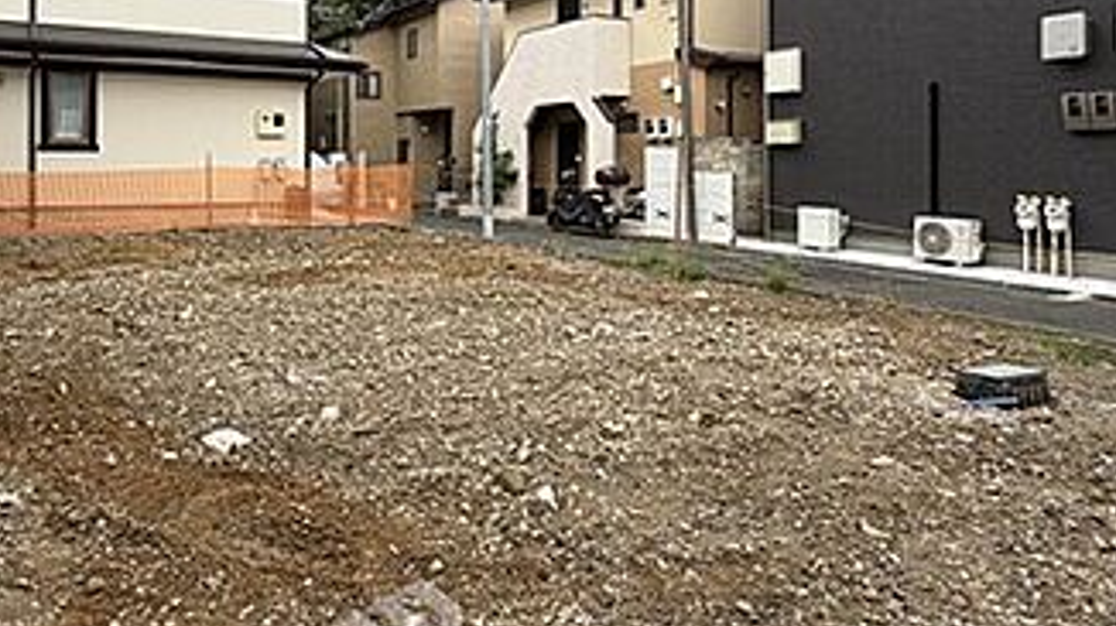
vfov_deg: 39.1
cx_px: 401
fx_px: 858
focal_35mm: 29
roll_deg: +0.4
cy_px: 162
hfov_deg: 64.9
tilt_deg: +0.3
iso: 40
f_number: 2.2
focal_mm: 2.22
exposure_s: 1/172
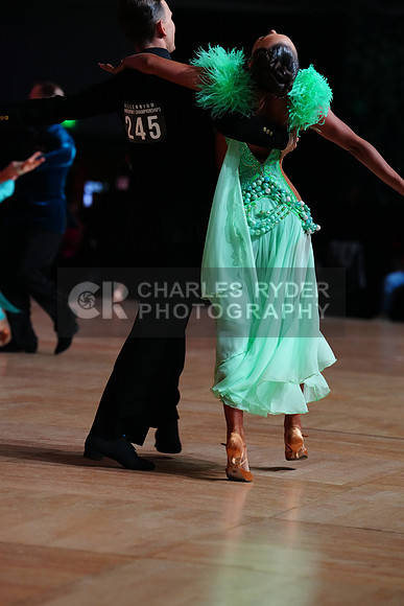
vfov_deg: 14.9
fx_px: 2321
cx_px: 202
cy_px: 303
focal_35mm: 138
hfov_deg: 9.9
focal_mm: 138
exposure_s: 1/400
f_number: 4
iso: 4000
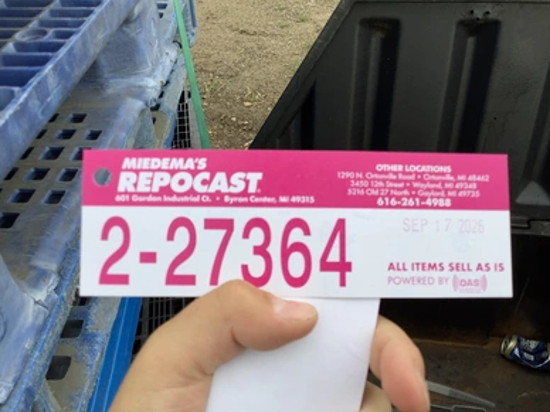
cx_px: 272
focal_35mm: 32
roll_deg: +3.8
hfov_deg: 56.8
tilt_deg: -39.6
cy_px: 204
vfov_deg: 44.2
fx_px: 508
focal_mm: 3.3
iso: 25
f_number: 2.4
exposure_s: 1/172
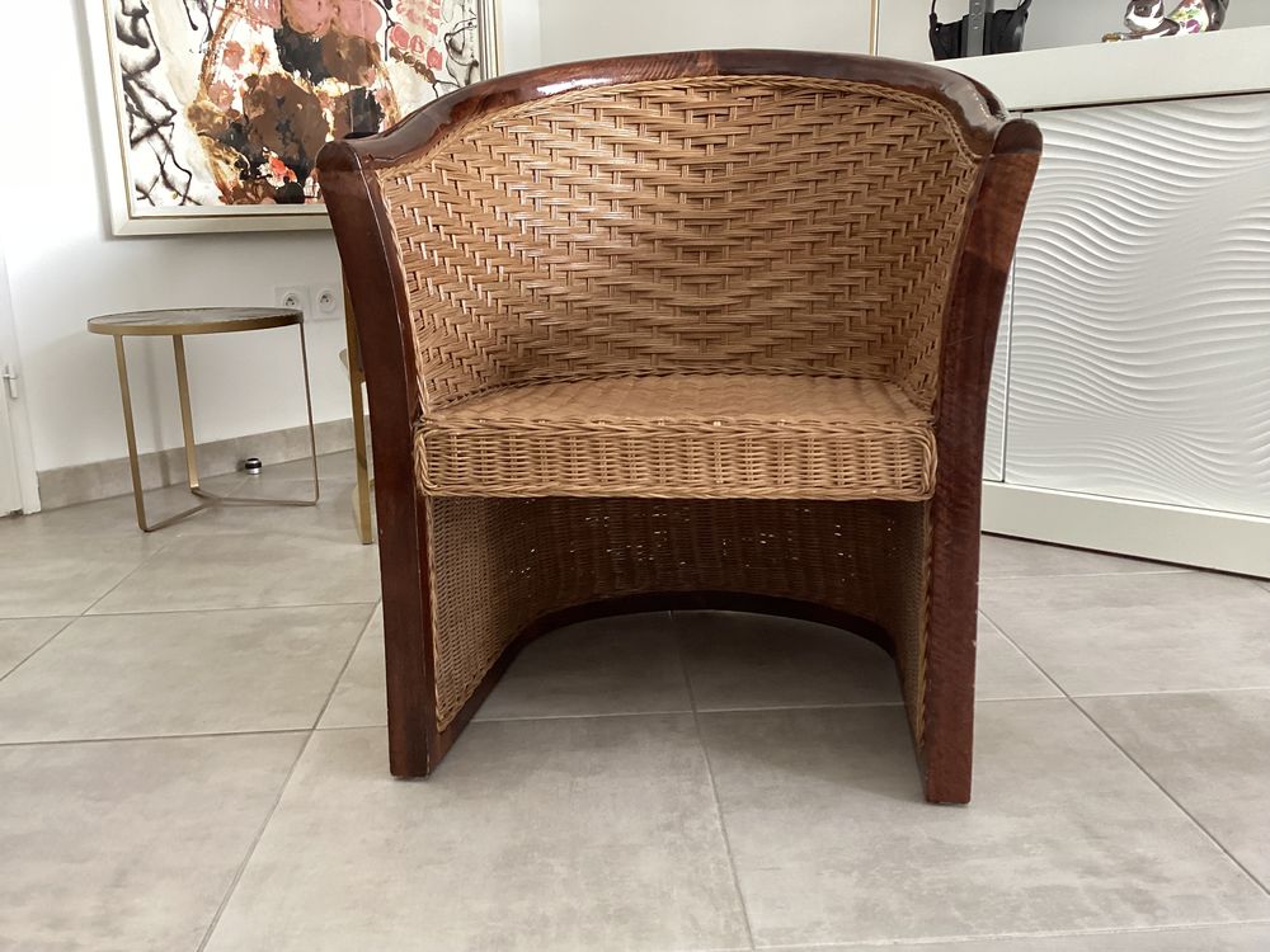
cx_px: 635
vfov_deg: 45.4
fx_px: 1137
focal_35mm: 31
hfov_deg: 58.4
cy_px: 476
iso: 200
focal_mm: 3.3
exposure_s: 1/60
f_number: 2.4
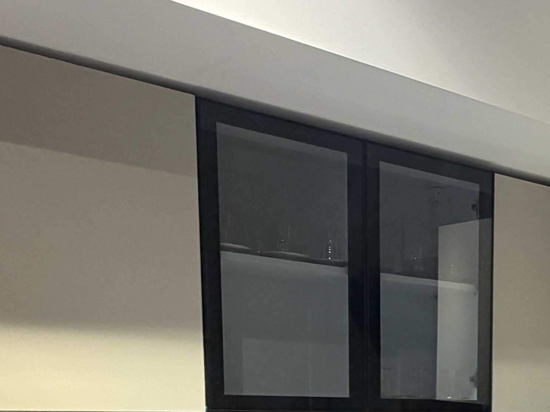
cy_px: 510
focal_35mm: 54
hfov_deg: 30.8
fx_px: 858
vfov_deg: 24.2
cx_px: 635
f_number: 2.2
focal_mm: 2.22
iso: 200
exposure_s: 1/100
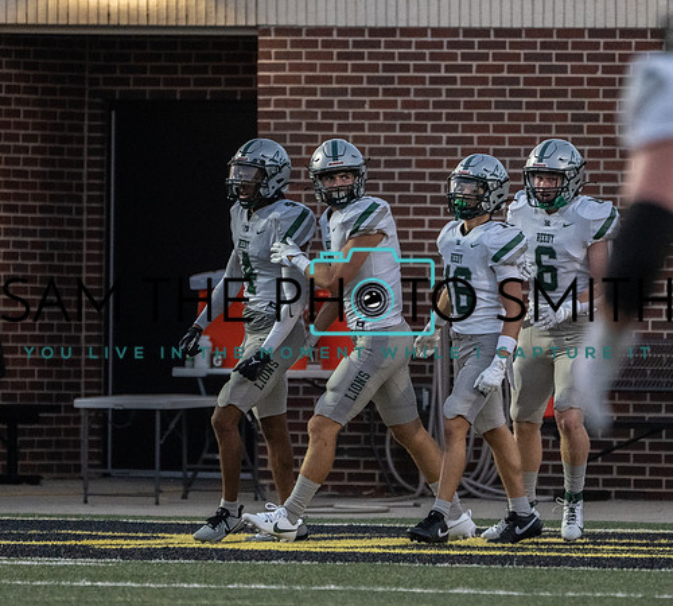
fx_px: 15350
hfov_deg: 2.5
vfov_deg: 2.3
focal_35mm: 734
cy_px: 355
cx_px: 417
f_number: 5.6
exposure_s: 1/1000
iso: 5000
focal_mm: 400
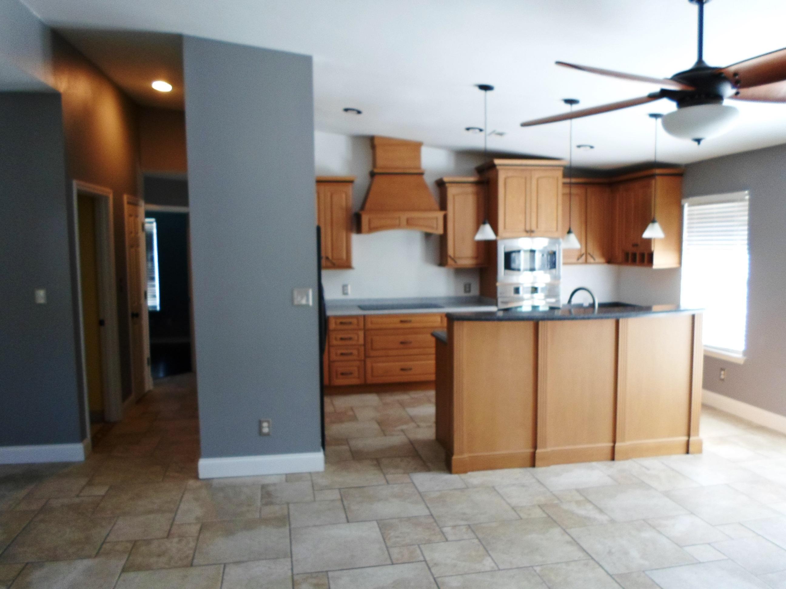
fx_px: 568
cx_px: 393
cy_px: 294
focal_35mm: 25
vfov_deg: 54.9
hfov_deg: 69.4
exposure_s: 1/30
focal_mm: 4.5
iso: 120
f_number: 2.5
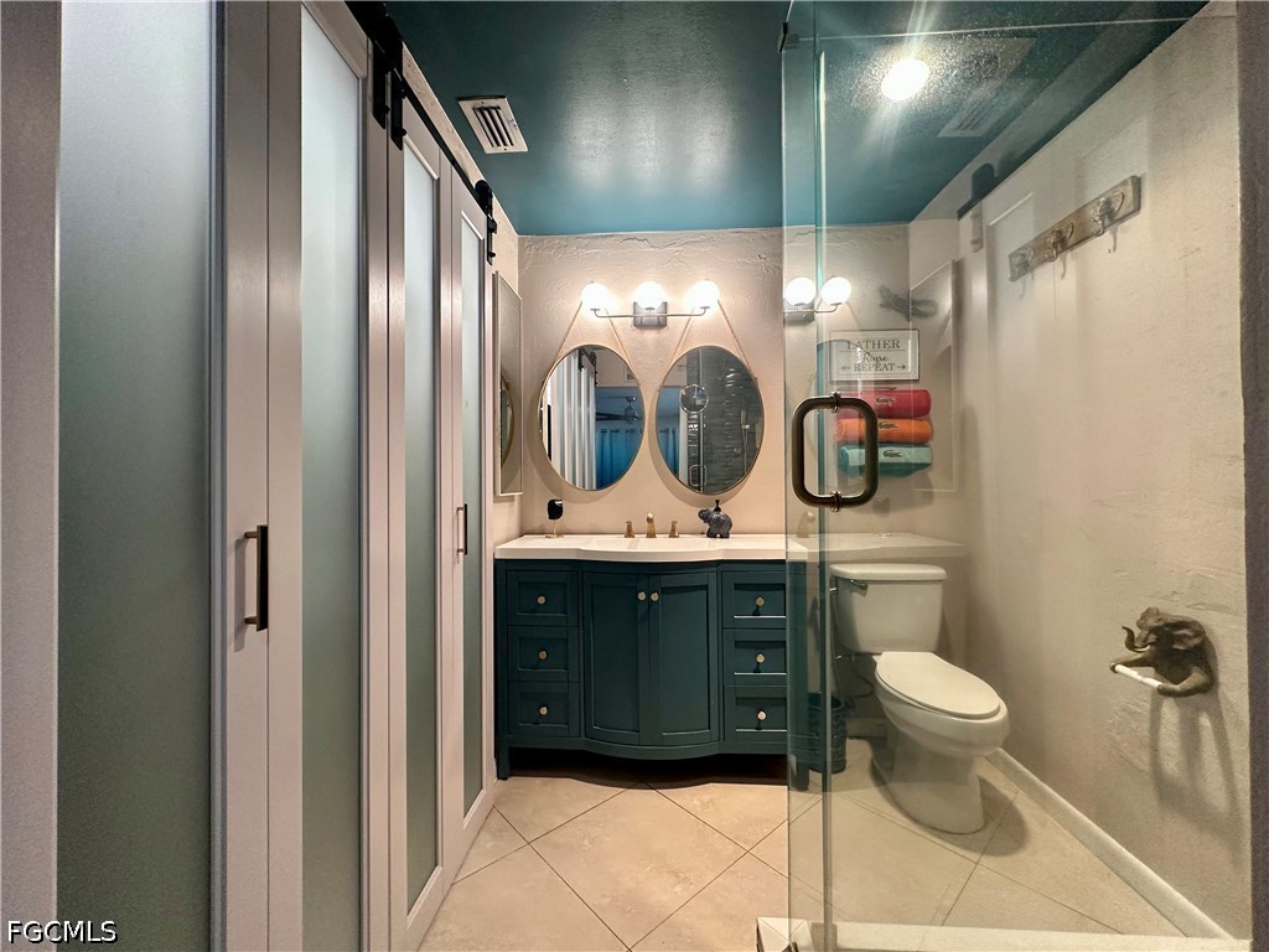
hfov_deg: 102.1
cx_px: 634
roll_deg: +0.0
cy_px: 476
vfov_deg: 85.7
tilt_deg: -1.7
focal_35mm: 14
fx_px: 513
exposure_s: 1/120
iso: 250
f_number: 2.2
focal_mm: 2.22
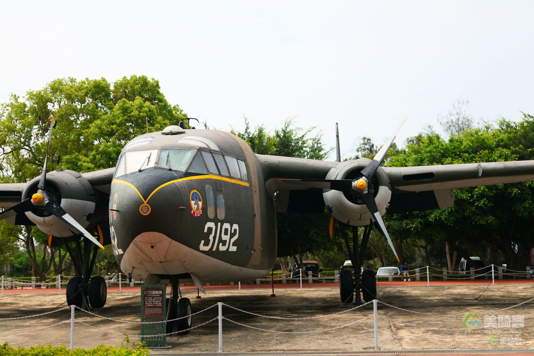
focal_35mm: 53
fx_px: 786
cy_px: 178
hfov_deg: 37.5
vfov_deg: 25.5
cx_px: 267
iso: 6400
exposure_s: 1/16000
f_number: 4
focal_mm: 53
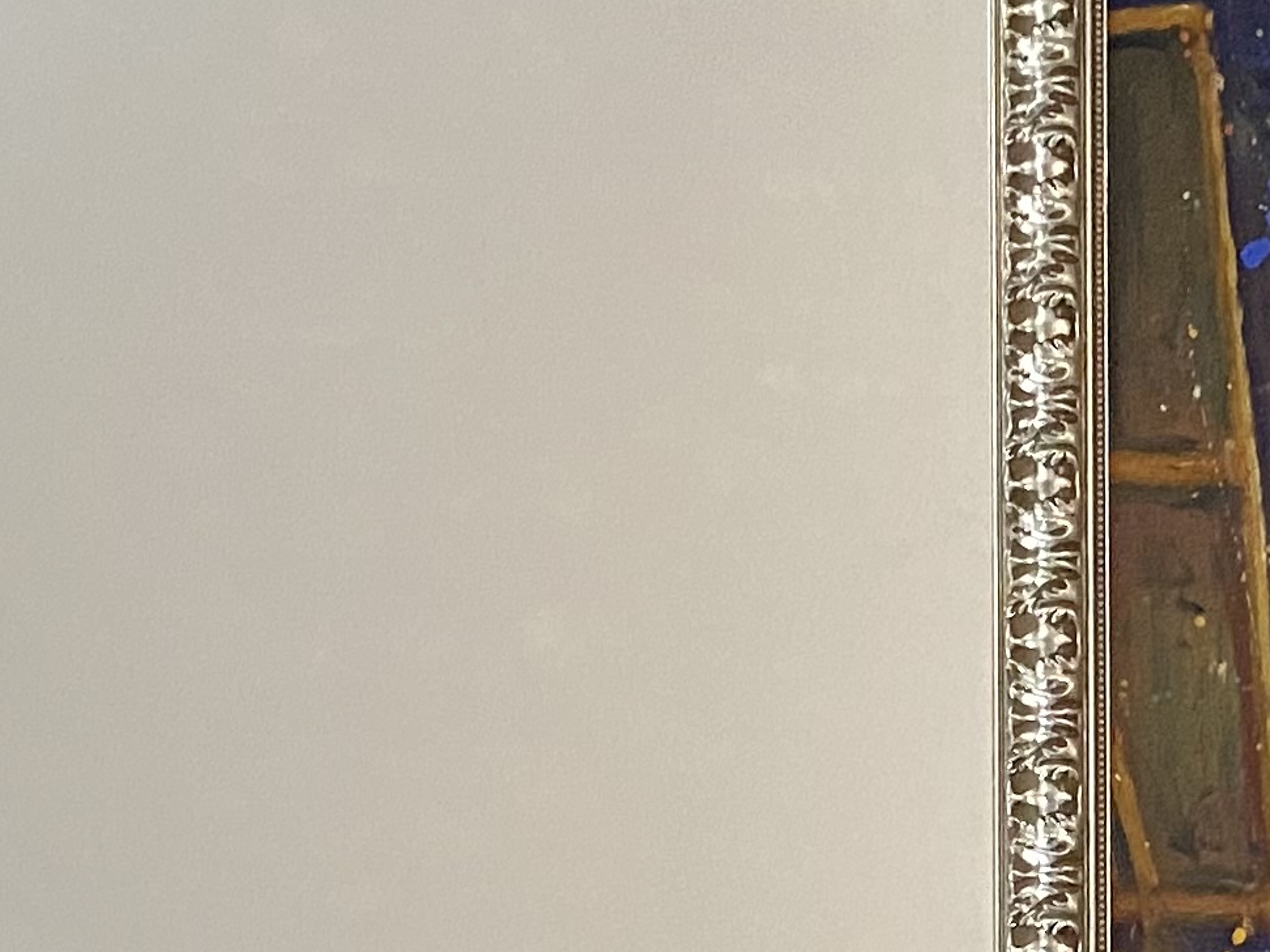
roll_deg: +0.1
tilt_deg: -1.9
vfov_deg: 13.2
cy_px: 1258
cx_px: 1777
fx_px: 3962
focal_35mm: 108
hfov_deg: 16.9
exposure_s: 1/60
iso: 500
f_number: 1.8
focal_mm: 4.25
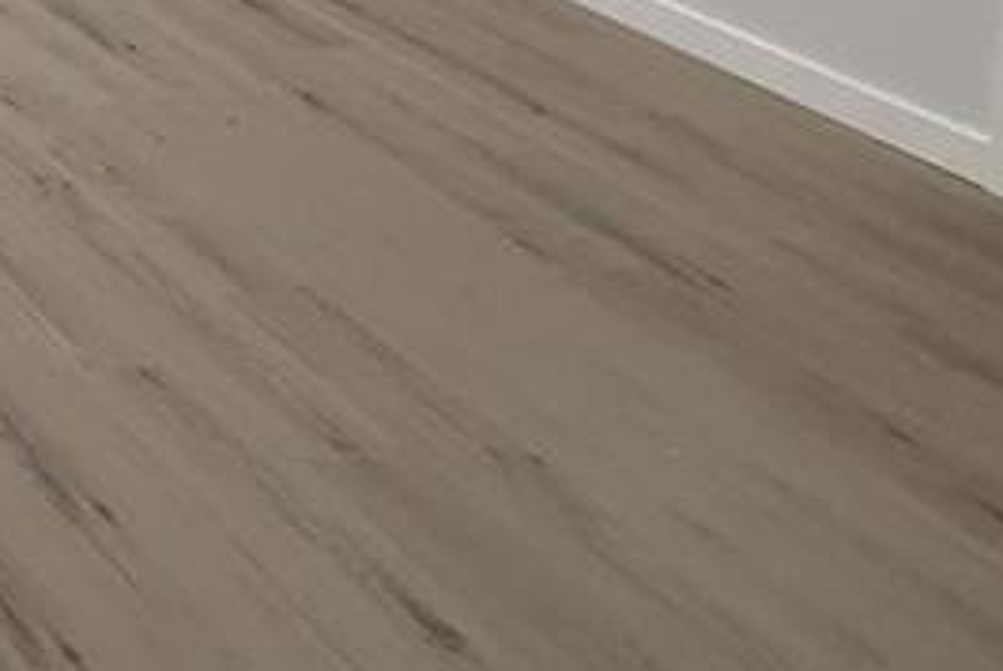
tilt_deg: -4.7
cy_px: -558
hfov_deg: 22.4
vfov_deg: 18.5
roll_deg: +0.1
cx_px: -769
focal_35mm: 56
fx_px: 1562
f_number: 2.2
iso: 160
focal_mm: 2.22
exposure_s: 1/120
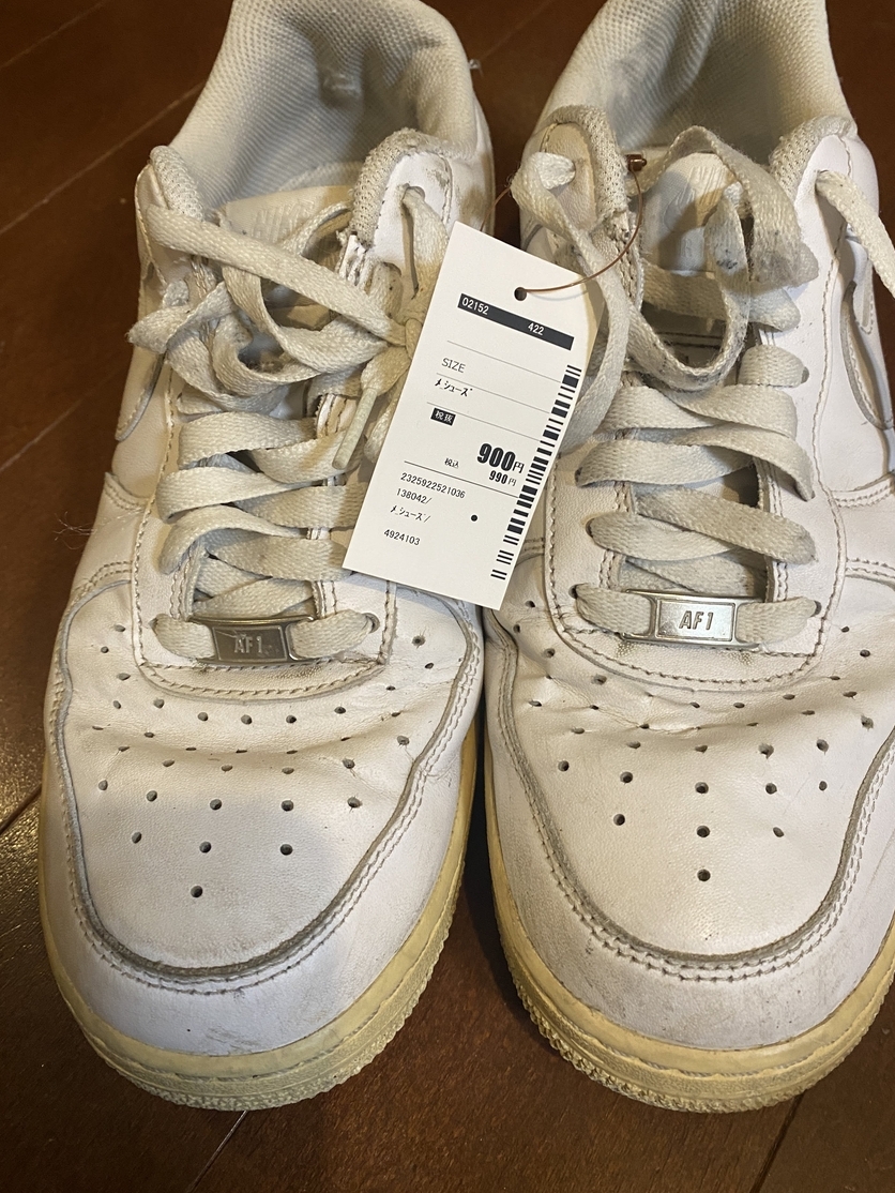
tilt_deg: -54.9
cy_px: 553
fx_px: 965
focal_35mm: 28
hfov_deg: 49.8
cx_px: 452
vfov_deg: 63.4
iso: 200
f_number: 1.8
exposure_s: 1/50
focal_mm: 4.25
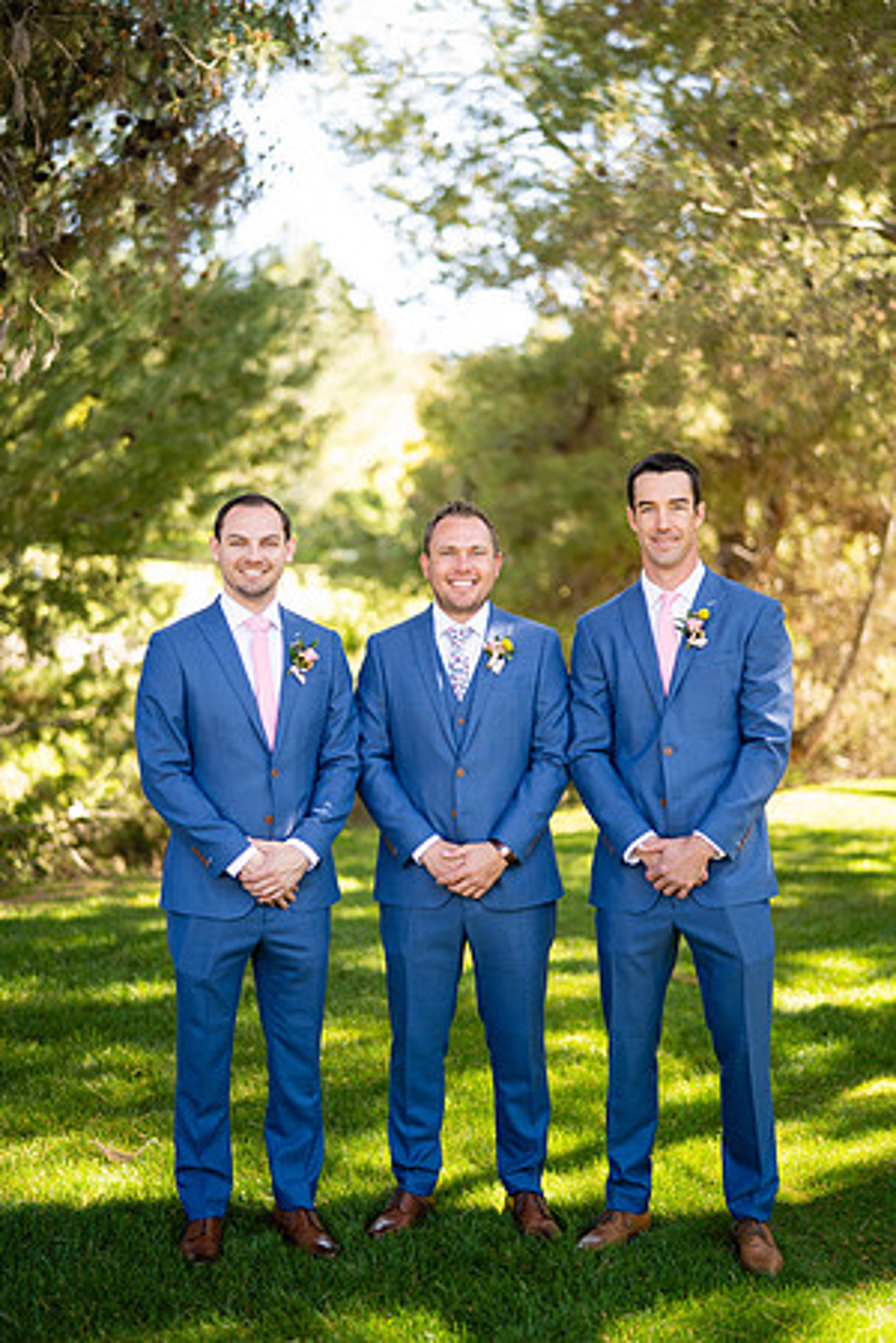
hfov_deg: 27.0
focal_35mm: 50
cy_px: 672
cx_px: 448
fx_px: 1867
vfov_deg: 39.6
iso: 200
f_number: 1.4
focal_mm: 50
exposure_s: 1/800
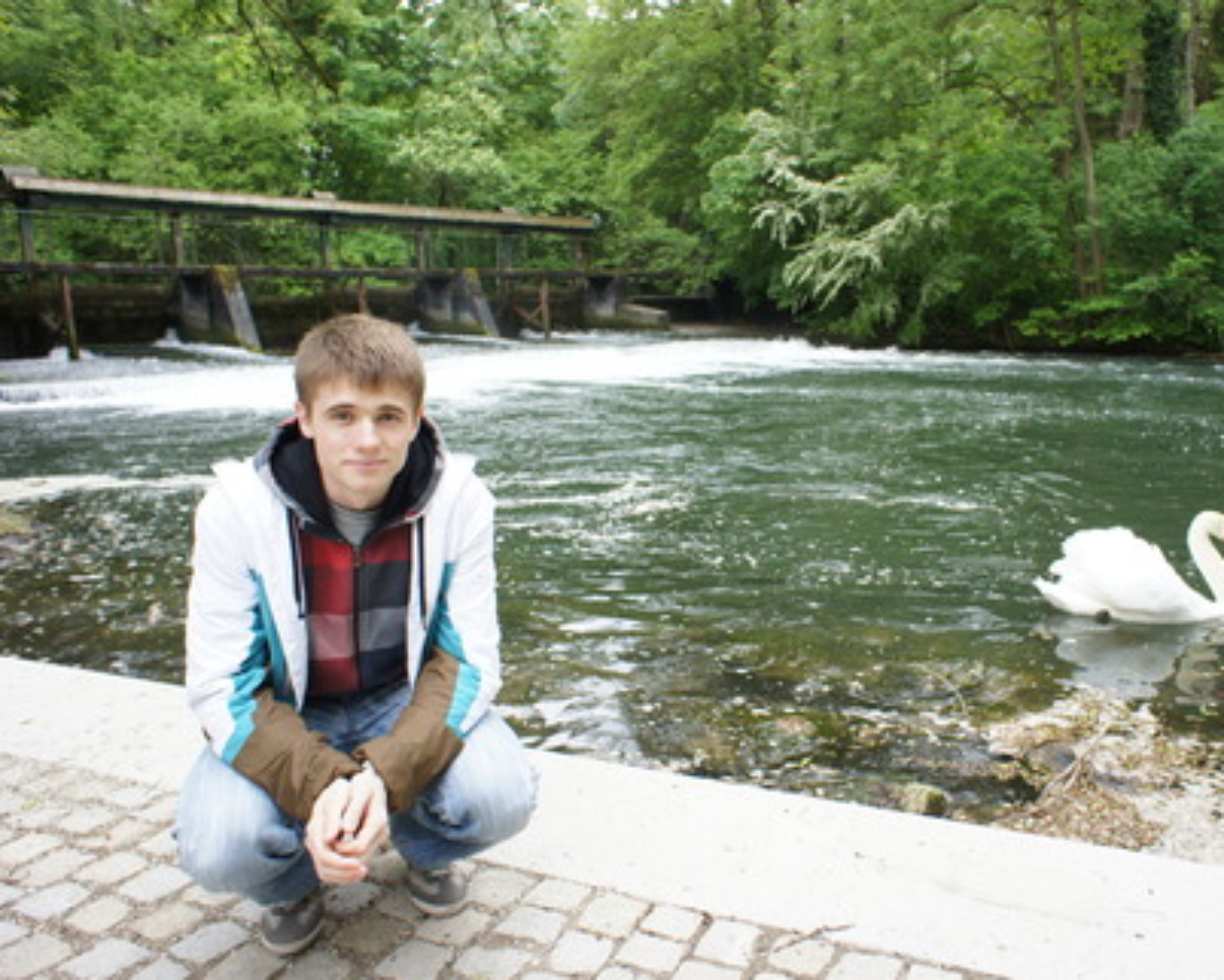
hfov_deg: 61.8
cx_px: 722
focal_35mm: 28
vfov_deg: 51.6
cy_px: 482
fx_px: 1015
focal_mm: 16
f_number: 4.5
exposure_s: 1/60
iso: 200
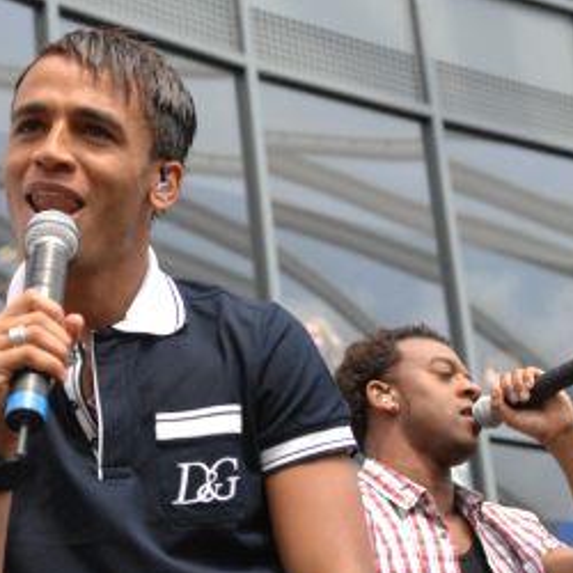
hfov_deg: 14.9
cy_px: 291
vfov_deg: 15.0
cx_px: 128
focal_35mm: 116
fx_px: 2172
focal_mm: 50
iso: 800
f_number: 5
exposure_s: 1/800
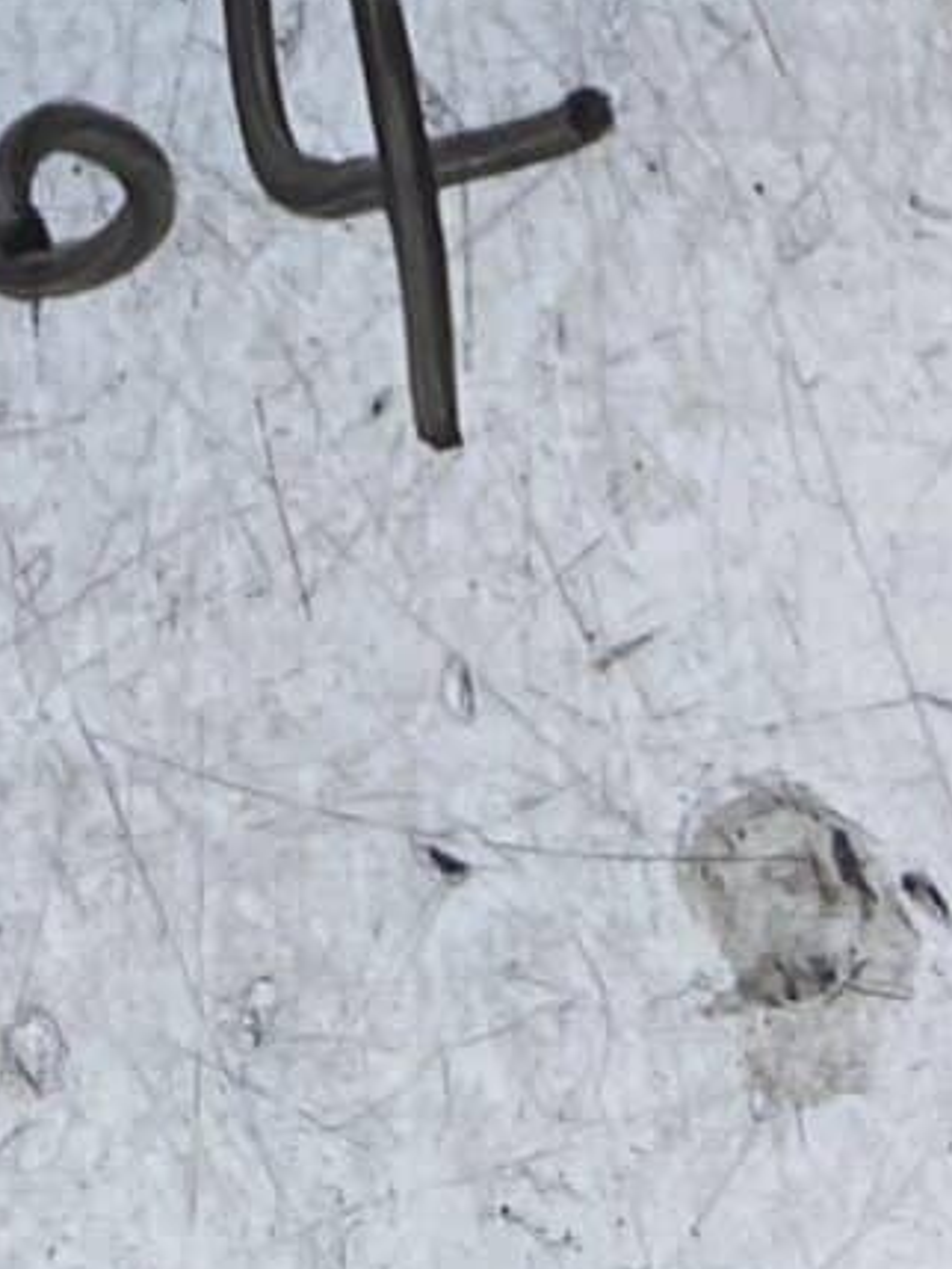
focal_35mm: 155
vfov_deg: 10.4
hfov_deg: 9.4
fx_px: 5681
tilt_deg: -67.8
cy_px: -2053
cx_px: -411
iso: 100
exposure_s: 1/100
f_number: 1.8
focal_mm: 4.25
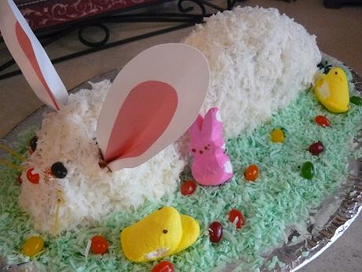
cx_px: 181
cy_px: 136
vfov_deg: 39.7
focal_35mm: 36
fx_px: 377
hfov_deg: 51.3
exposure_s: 1/15
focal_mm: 6
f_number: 2.8
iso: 400
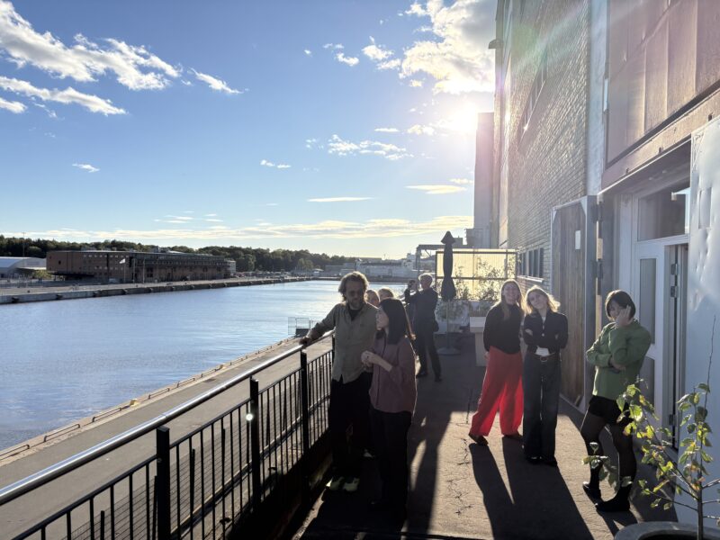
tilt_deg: +1.7
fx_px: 541
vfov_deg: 53.1
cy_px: 270
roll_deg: +0.0
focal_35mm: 26
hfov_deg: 67.3
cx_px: 360
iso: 50
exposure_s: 1/4950
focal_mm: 5.96
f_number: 1.6
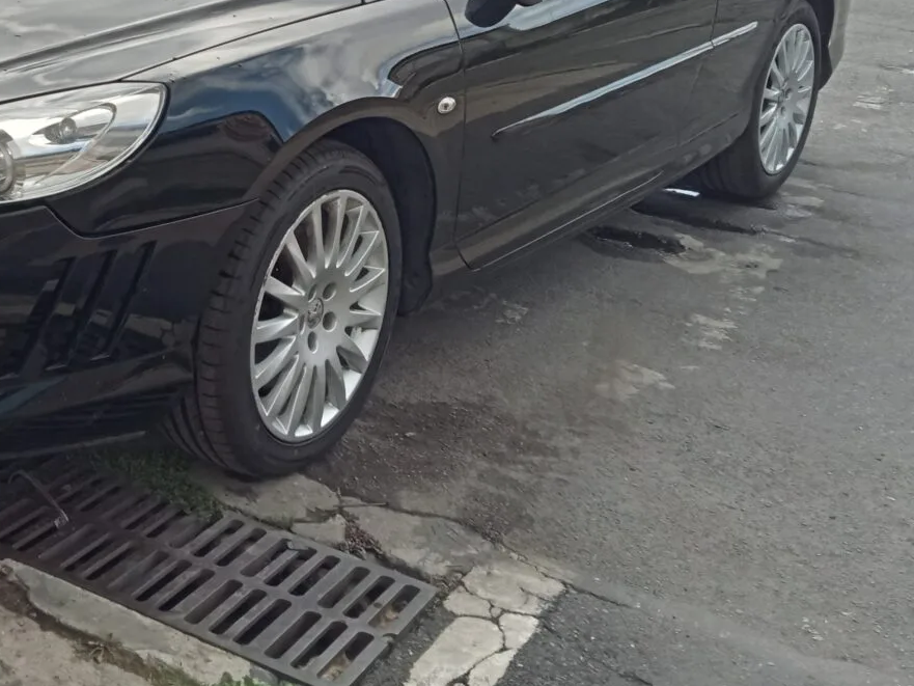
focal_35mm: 61
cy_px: 77
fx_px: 1611
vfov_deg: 23.4
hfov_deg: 30.2
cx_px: 84
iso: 100
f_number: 2.2
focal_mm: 3.46
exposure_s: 1/379
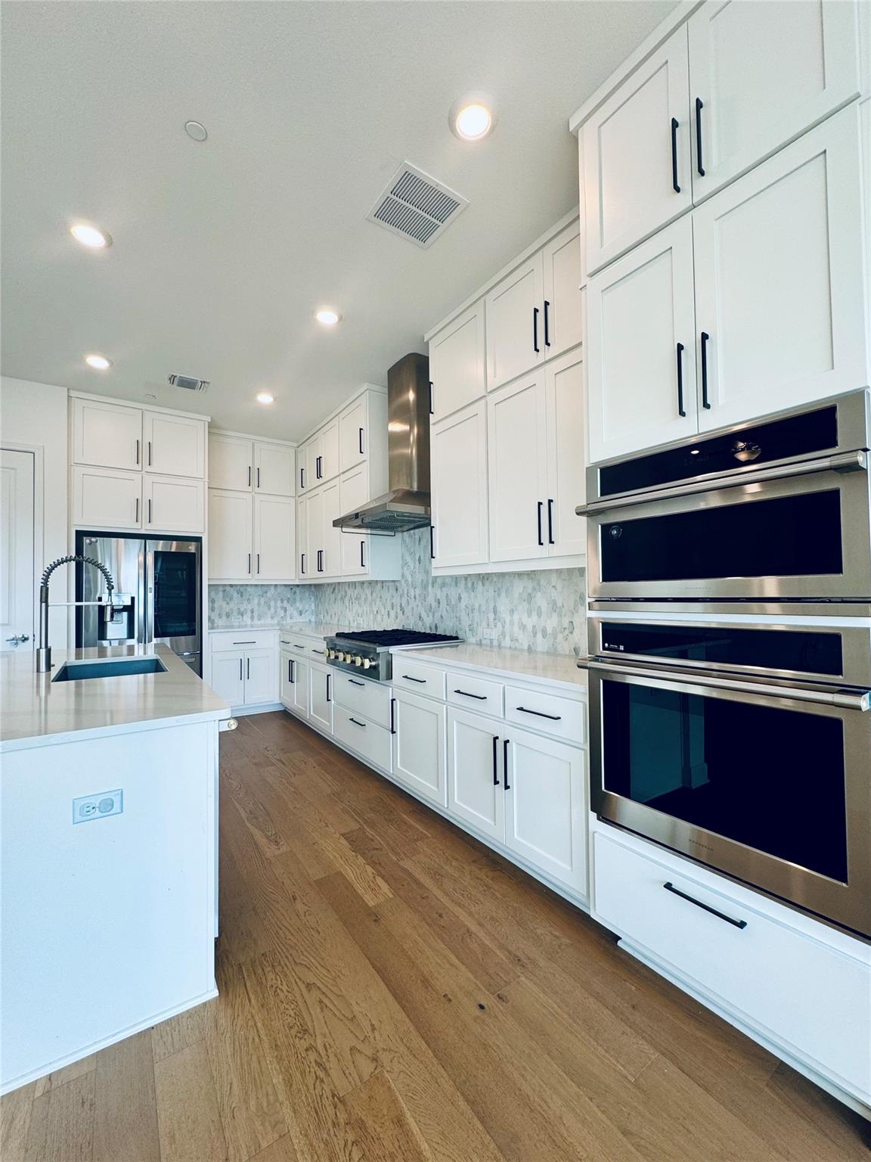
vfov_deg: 102.1
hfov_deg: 85.7
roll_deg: +0.7
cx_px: 436
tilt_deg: +1.4
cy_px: 581
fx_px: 470
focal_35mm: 14
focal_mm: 2.22
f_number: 2.2
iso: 64
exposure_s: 1/120
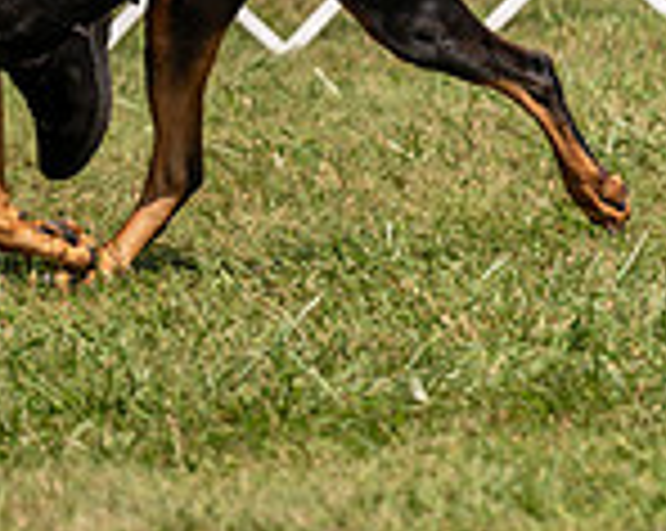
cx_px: -371
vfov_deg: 2.3
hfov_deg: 2.9
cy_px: -450
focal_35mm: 670
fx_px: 13189
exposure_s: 1/2000
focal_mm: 156
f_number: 4
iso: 200
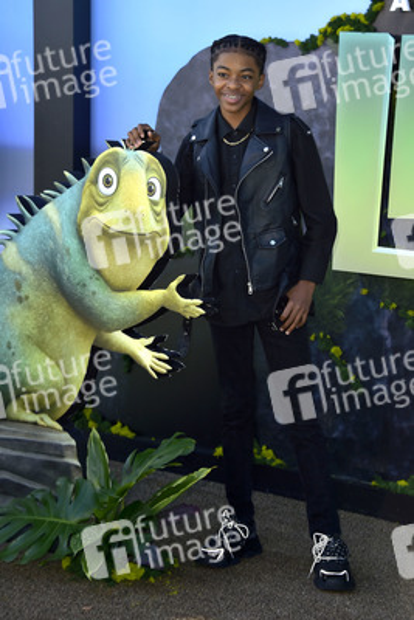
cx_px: 207
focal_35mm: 85
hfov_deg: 16.1
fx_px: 1465
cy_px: 310
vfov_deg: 23.9
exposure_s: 1/200
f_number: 7.1
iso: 125
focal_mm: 85
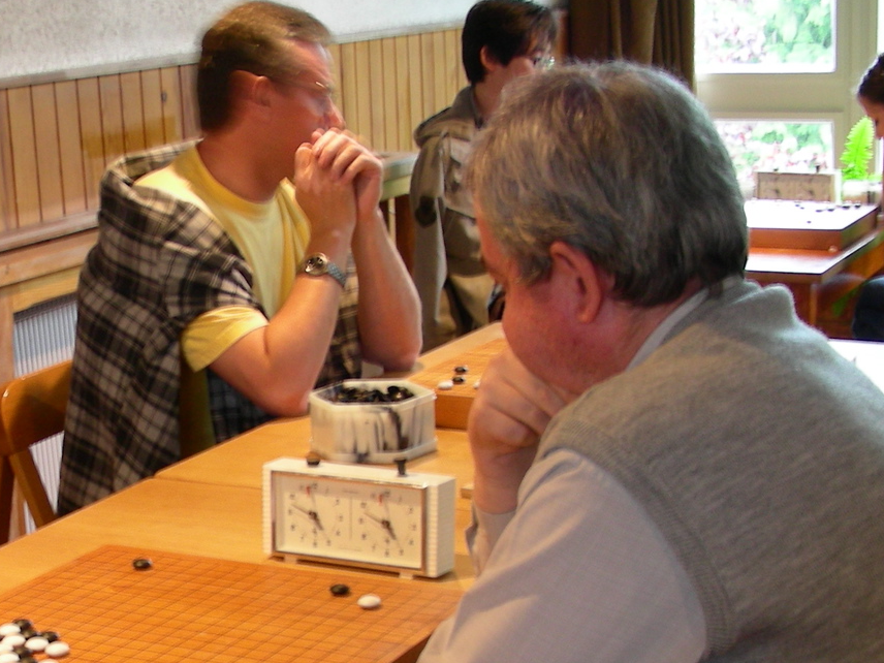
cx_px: 199
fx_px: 1813
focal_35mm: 71
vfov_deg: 20.5
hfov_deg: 27.0
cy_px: 516
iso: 50
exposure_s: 1/5.3
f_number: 3.5
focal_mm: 6.3
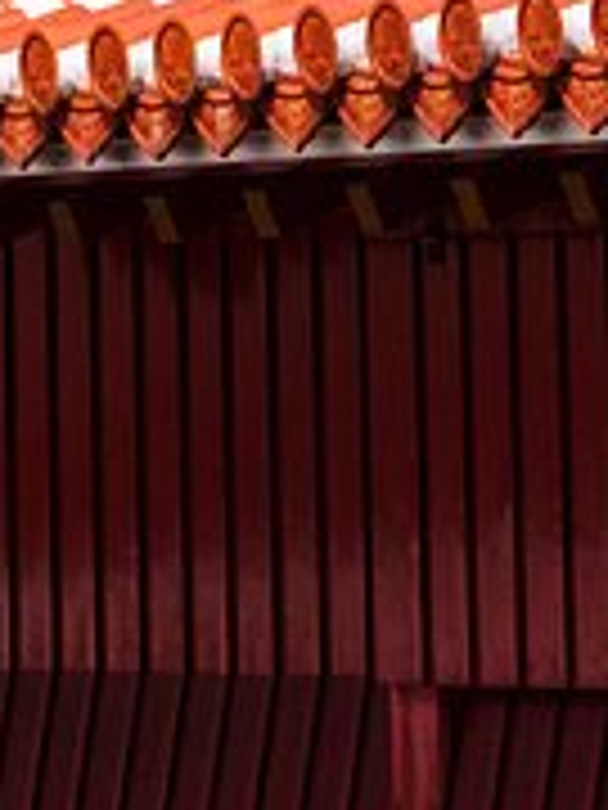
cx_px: 176
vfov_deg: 4.0
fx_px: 11522
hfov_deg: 3.0
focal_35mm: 492
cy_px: -572
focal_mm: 30
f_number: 5.6
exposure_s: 1/250
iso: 100
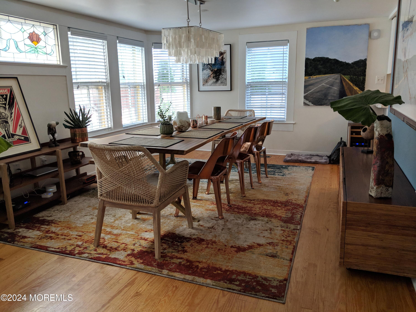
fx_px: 324
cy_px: 156
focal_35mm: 27
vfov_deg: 51.4
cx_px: 208
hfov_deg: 65.3
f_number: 1.8
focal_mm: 4.44
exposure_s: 1/120
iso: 97
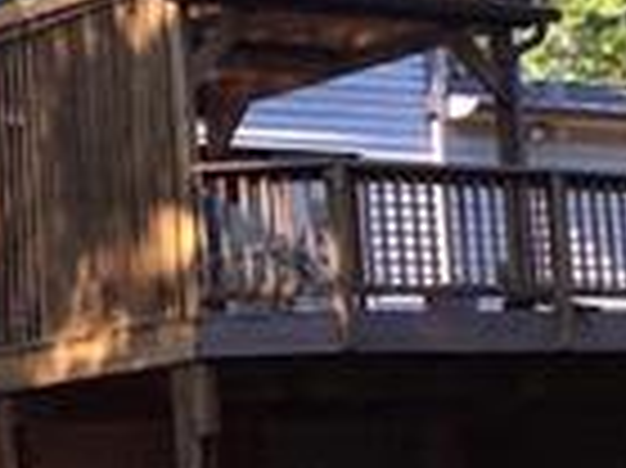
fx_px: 2656
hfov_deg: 13.1
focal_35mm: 147
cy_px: 270
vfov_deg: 10.1
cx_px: -140
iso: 32
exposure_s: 1/220
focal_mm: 3.3
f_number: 2.4
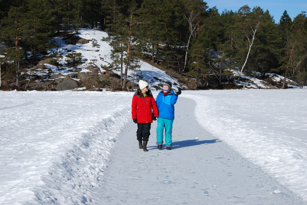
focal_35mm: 68
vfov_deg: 20.2
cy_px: 102
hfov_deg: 29.8
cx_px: 154
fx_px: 576
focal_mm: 45
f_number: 9
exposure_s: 1/320
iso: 100
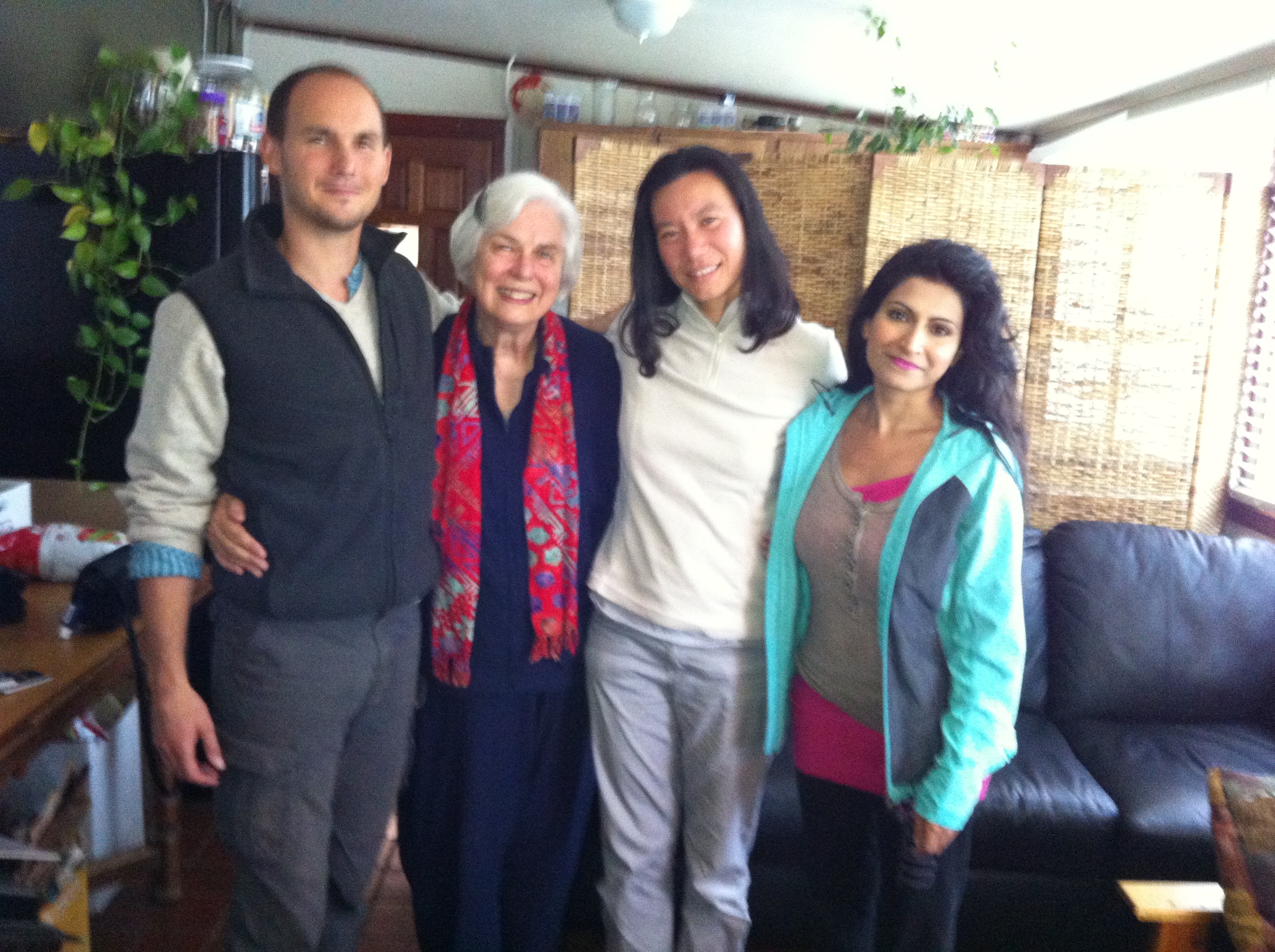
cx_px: 638
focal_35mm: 35
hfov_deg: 52.7
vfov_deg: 40.6
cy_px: 476
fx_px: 1287
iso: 500
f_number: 2.8
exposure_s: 1/15
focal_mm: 3.85
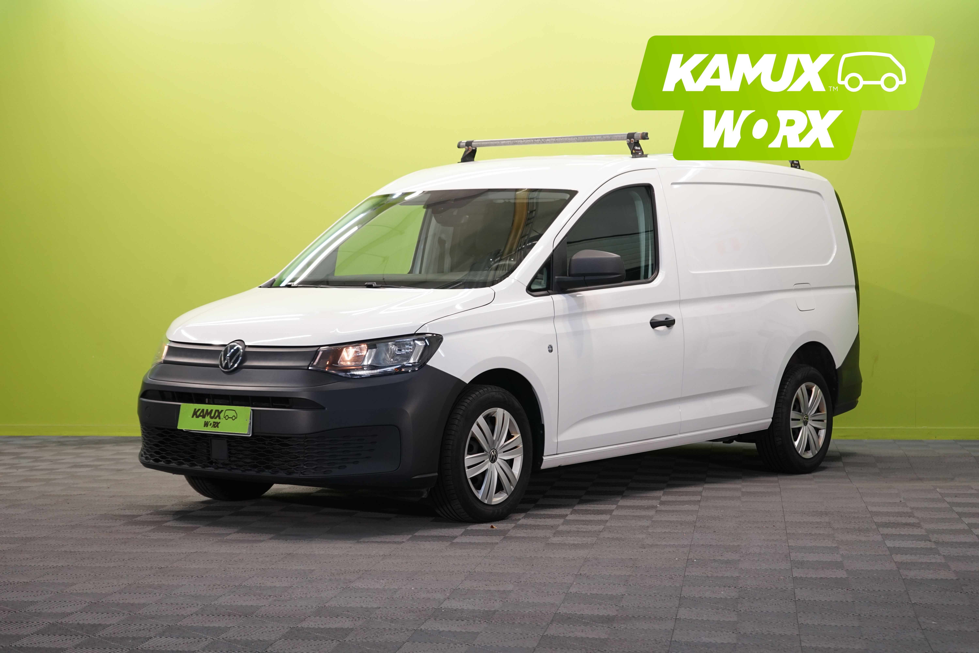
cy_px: 326
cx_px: 490
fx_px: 1849
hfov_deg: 29.7
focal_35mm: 68
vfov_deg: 20.0
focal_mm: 68
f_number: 5.6
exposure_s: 1/40
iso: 500
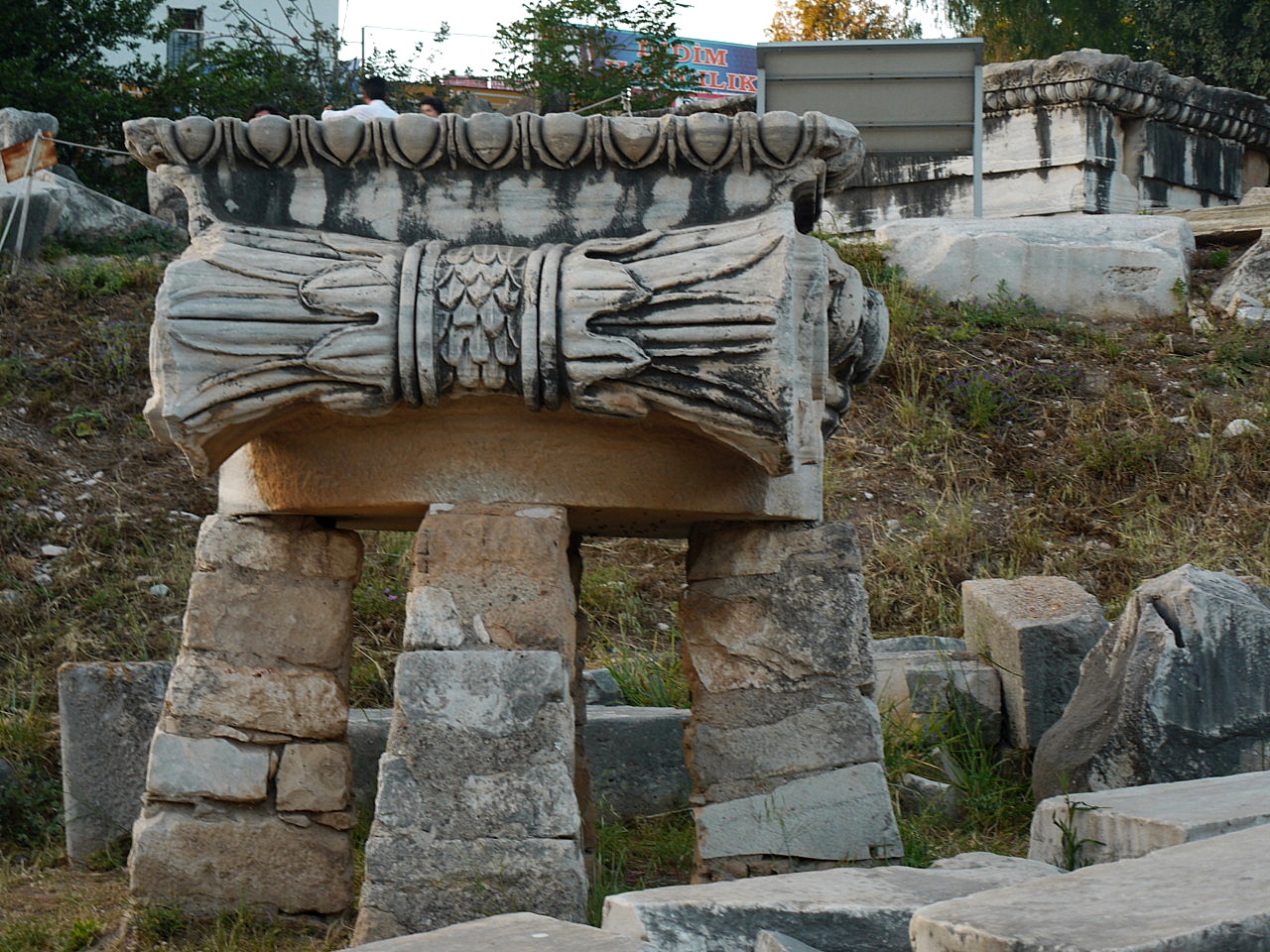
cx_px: 635
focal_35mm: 70
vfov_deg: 21.0
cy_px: 476
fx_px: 2568
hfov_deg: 27.8
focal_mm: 35
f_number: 5.5
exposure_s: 1/20
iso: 100
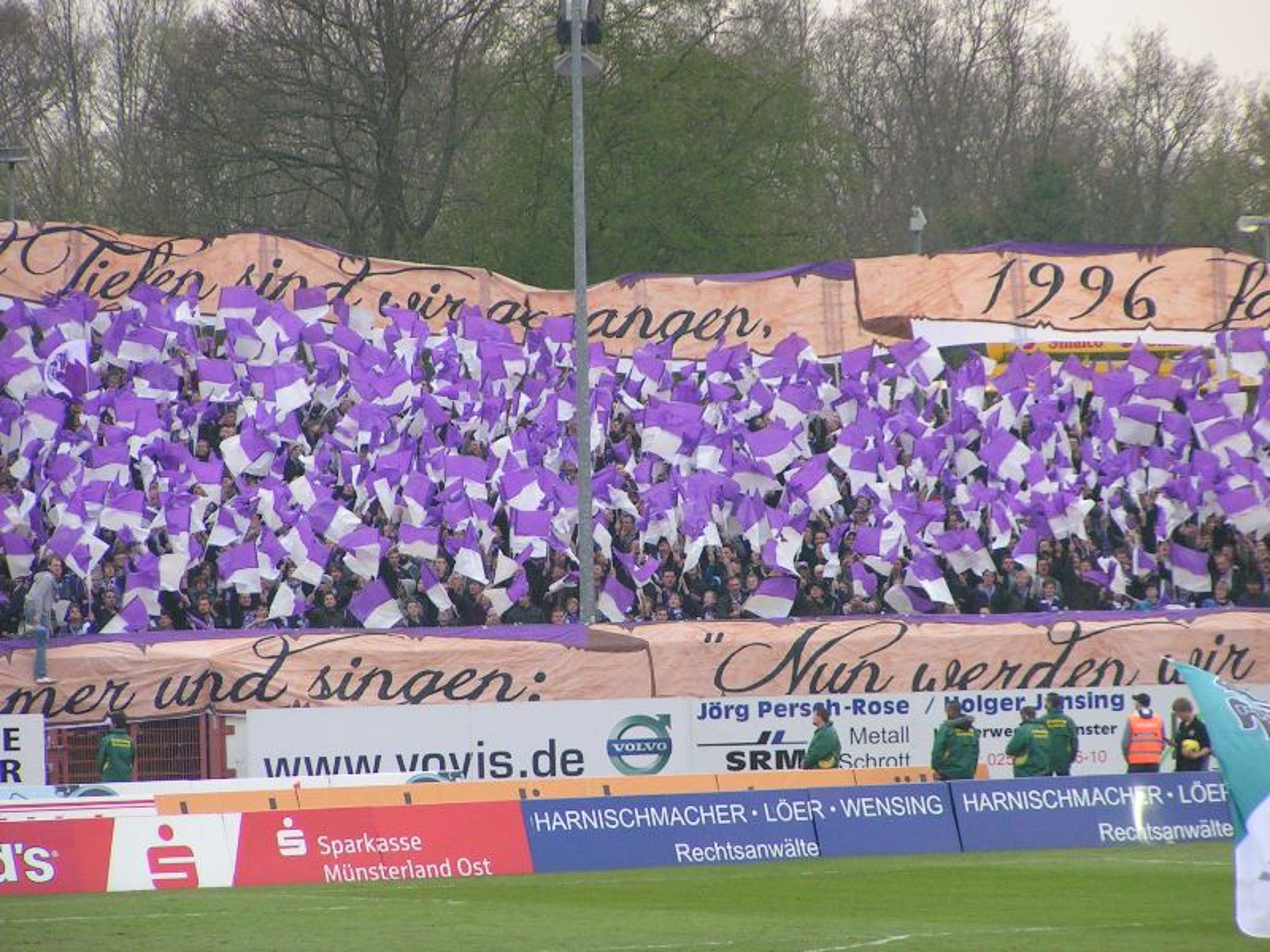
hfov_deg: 6.7
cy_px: 476
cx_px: 635
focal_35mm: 297
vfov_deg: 5.0
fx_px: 10896
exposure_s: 1/320
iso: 160
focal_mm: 45.4
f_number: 3.5
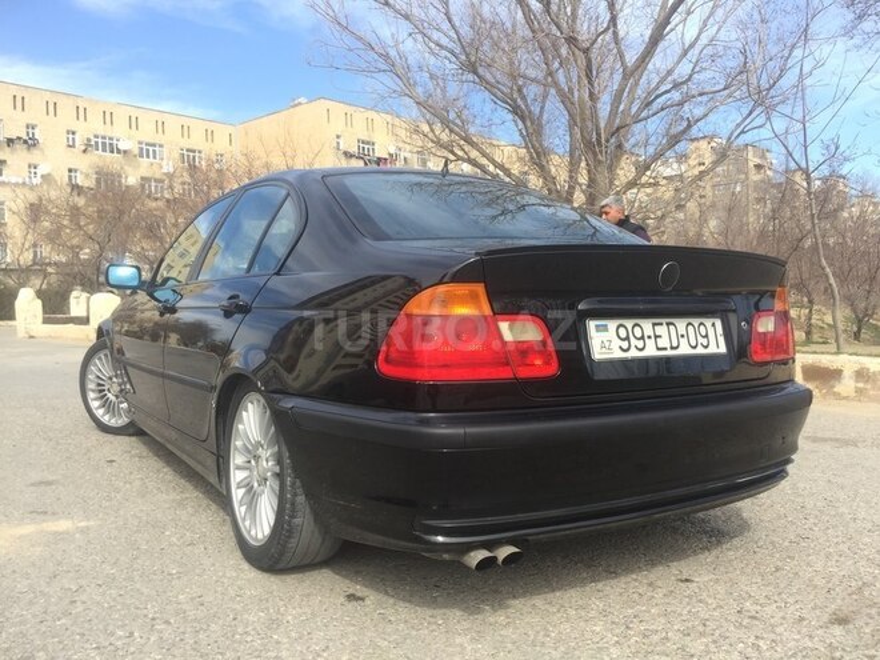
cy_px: 330
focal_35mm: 29
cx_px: 440
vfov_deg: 48.2
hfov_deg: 61.7
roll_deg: +1.4
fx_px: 737
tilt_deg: -1.2
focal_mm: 4.15
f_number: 2.2
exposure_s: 1/638
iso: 32
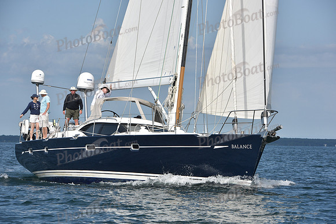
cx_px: 168
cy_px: 112
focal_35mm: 160
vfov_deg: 8.6
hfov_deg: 12.8
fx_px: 1494
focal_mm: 160
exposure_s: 1/1250
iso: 320
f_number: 10
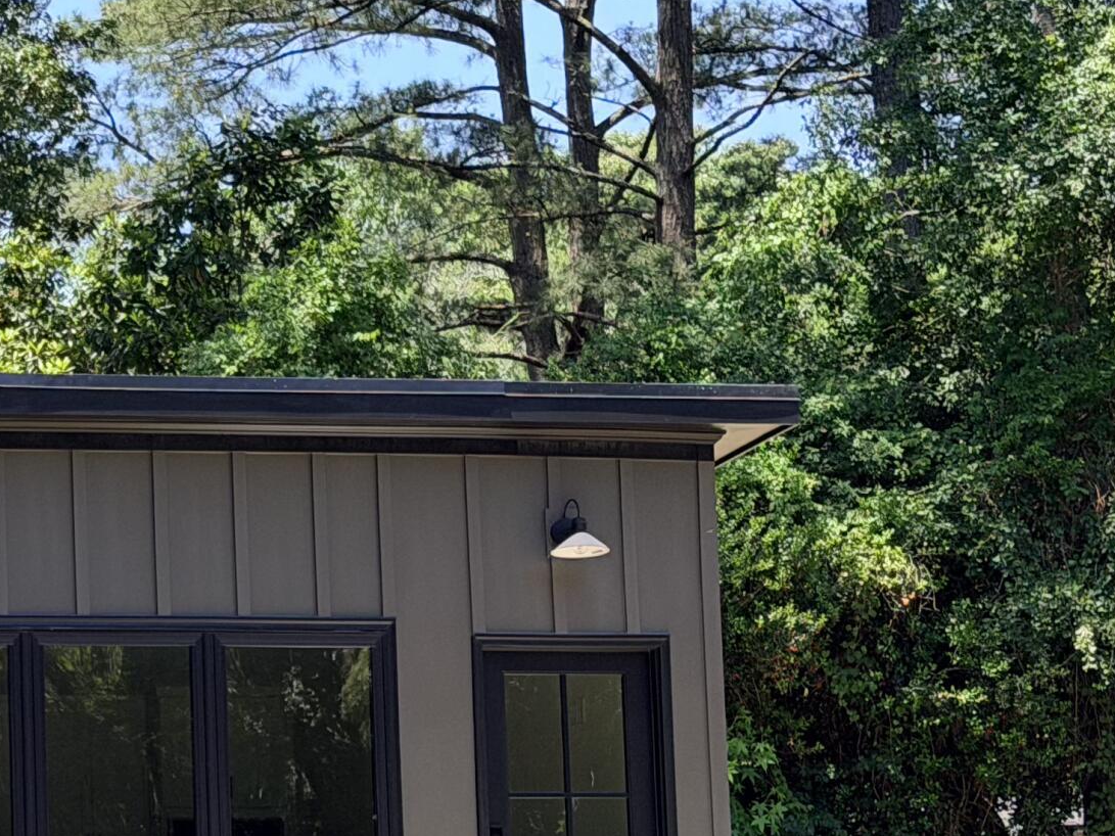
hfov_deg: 14.4
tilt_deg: +5.9
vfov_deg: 11.2
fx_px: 4251
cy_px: 526
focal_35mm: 132
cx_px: -273
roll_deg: +1.3
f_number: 1.78
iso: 100
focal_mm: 6.76
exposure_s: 1/1575
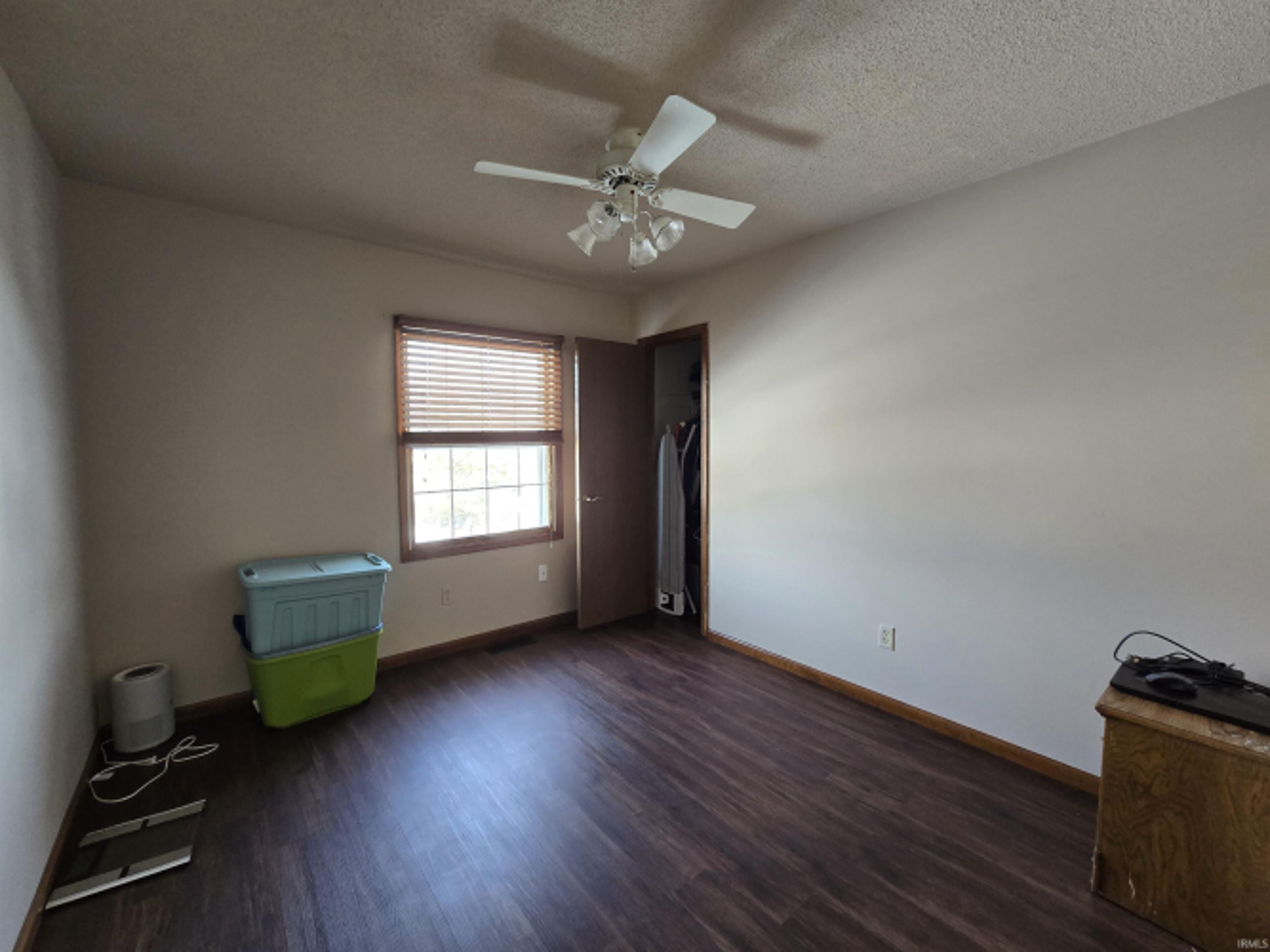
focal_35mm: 13
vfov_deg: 89.9
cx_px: 635
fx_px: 477
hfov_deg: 106.2
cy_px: 476
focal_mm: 2.2
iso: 200
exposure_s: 1/60
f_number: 2.2
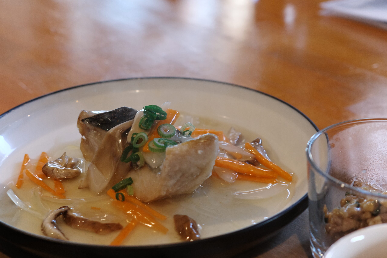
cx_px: 194
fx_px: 763
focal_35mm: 71
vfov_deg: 19.2
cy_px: 129
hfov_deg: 28.5
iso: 500
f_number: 2.8
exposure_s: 1/80
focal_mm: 26
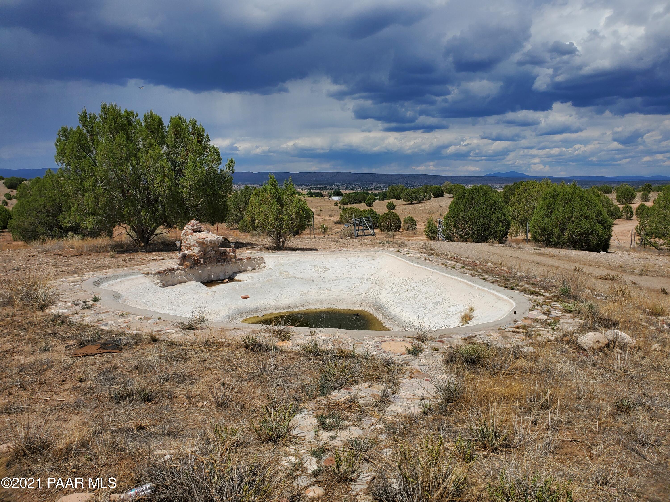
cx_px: 335
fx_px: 503
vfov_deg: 53.1
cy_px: 251
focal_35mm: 26
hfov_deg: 67.3
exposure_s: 1/4572
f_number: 2.4
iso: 50
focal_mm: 4.3
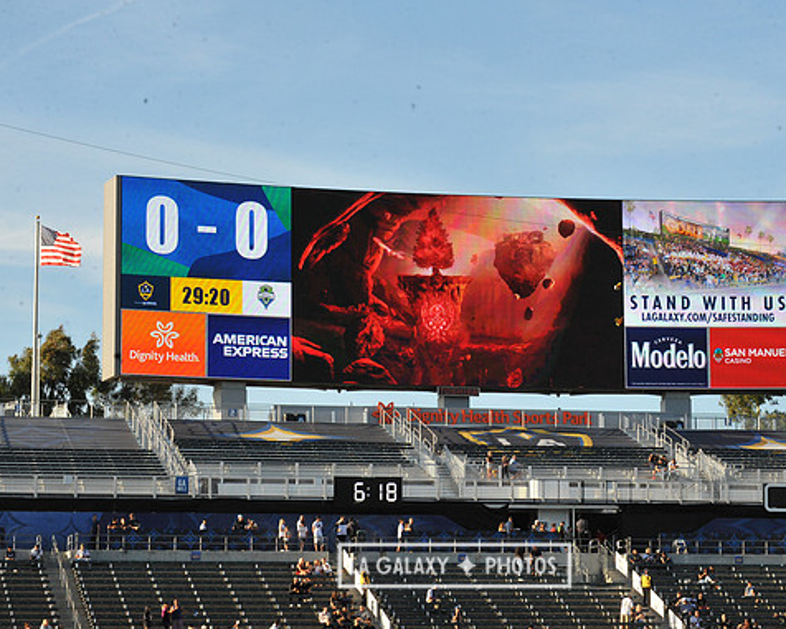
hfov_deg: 16.0
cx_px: 454
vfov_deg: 12.9
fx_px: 2792
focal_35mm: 120
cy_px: 317
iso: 1600
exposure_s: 1/800
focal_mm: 105
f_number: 14
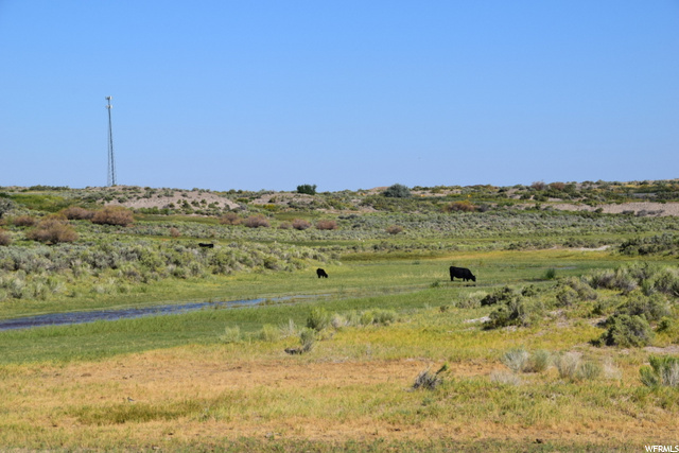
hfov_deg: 15.2
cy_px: 226
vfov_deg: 10.2
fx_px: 2547
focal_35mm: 135
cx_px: 340
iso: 280
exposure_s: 1/500
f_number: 11
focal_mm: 90
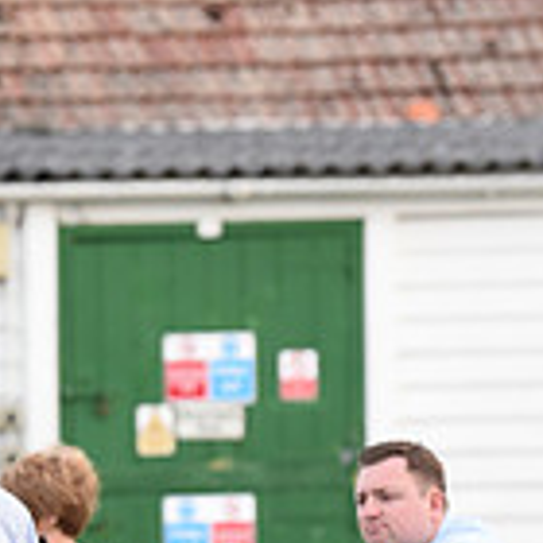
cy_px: 700
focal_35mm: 564
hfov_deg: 3.1
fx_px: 10009
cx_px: -349
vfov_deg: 3.1
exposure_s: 1/800
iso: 1600
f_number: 4.5
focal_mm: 160
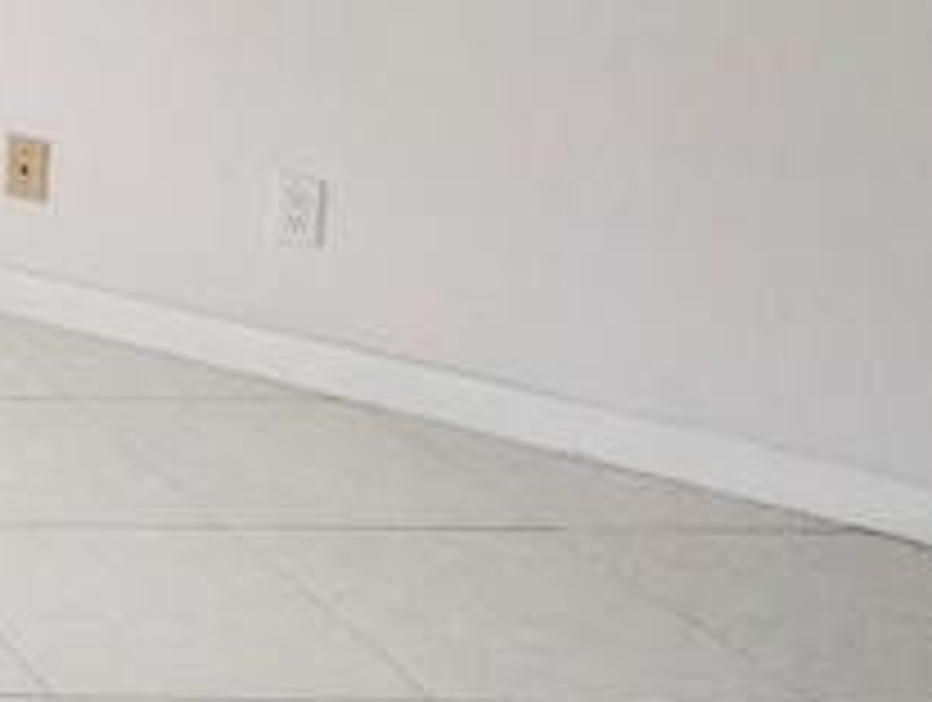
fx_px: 1996
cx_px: -1027
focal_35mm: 74
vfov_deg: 18.4
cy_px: -252
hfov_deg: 17.2
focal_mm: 2.35
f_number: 2.2
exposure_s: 1/139
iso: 43
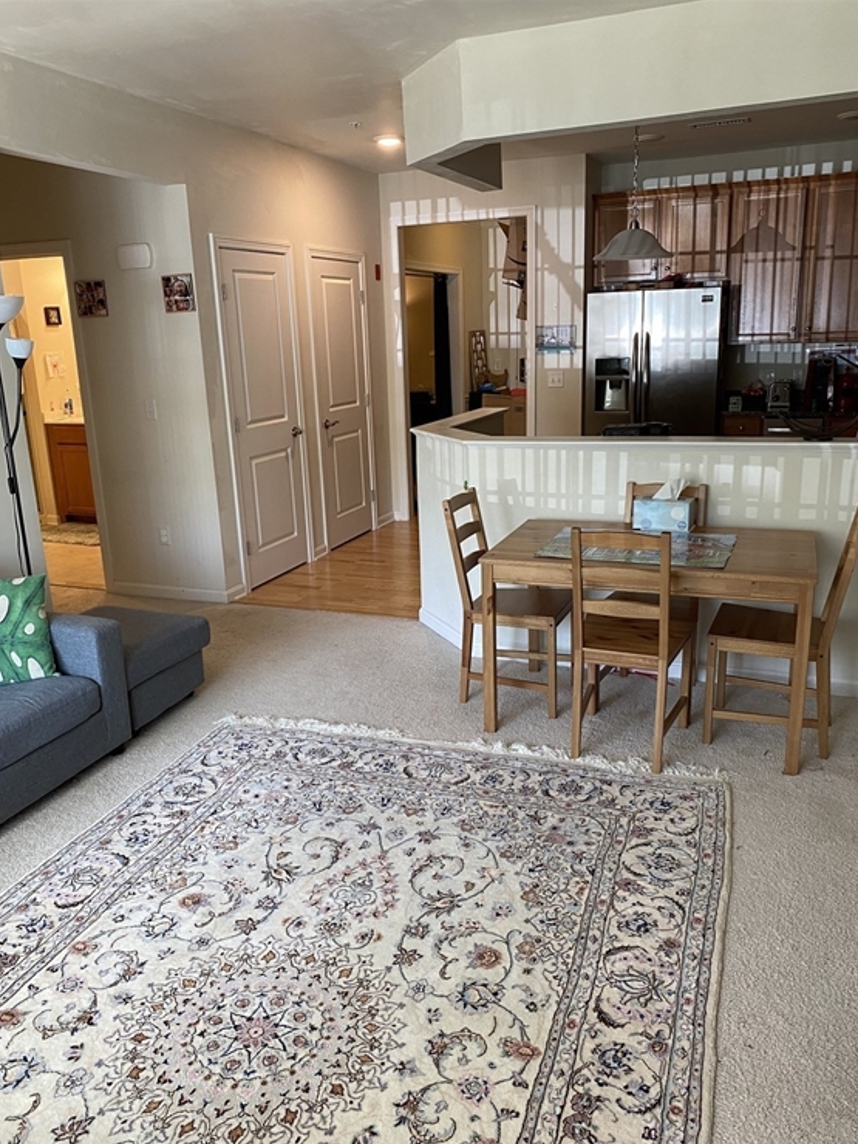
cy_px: 592
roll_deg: +2.3
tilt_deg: -15.1
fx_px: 892
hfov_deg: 51.4
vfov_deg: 65.3
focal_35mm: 27
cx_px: 427
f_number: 1.8
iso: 100
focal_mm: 4.25
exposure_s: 1/60
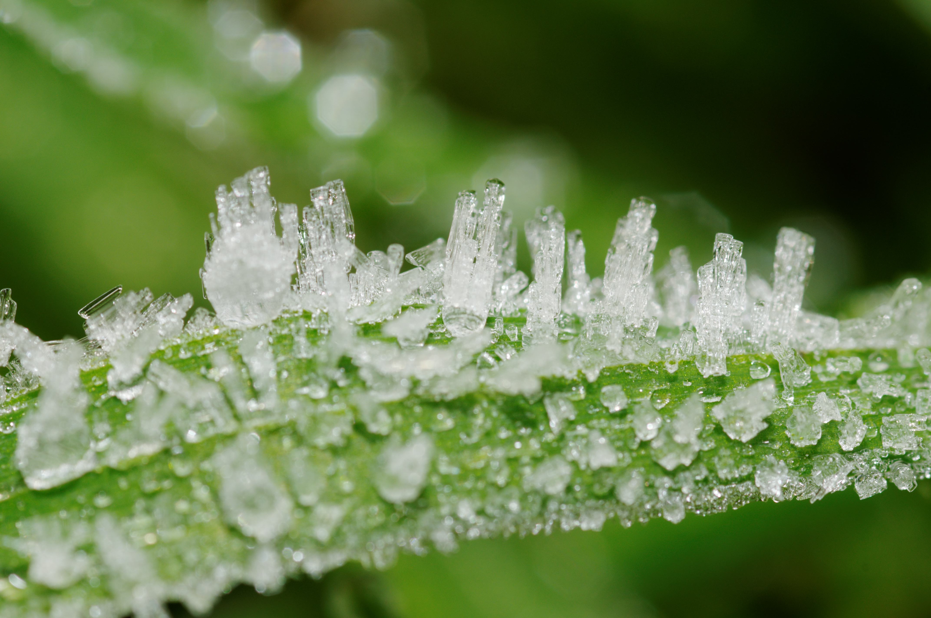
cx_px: 466
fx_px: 4068
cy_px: 309
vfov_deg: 8.7
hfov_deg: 13.1
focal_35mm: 158
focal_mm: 105
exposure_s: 1/125
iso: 200
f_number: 11
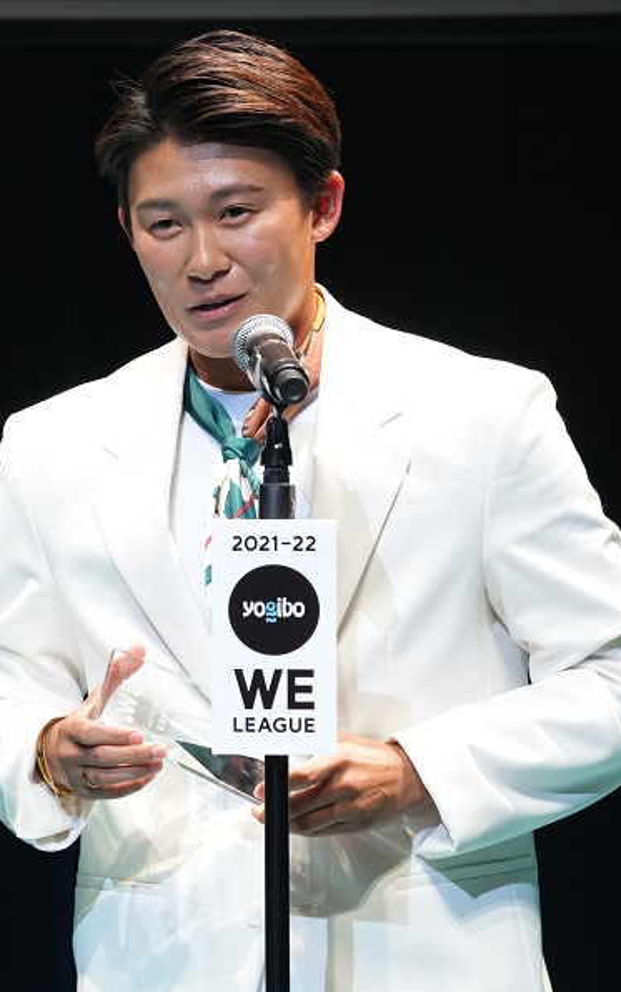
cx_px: -25
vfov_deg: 6.9
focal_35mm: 303
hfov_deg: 4.3
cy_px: 498
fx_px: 8197
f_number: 5
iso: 2000
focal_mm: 197
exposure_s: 1/500
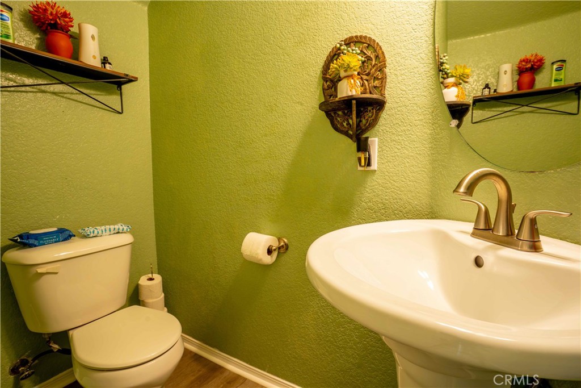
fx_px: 274
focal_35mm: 17
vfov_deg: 70.5
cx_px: 290
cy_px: 194
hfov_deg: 93.3
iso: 500
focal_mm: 17
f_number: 9
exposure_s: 1/6
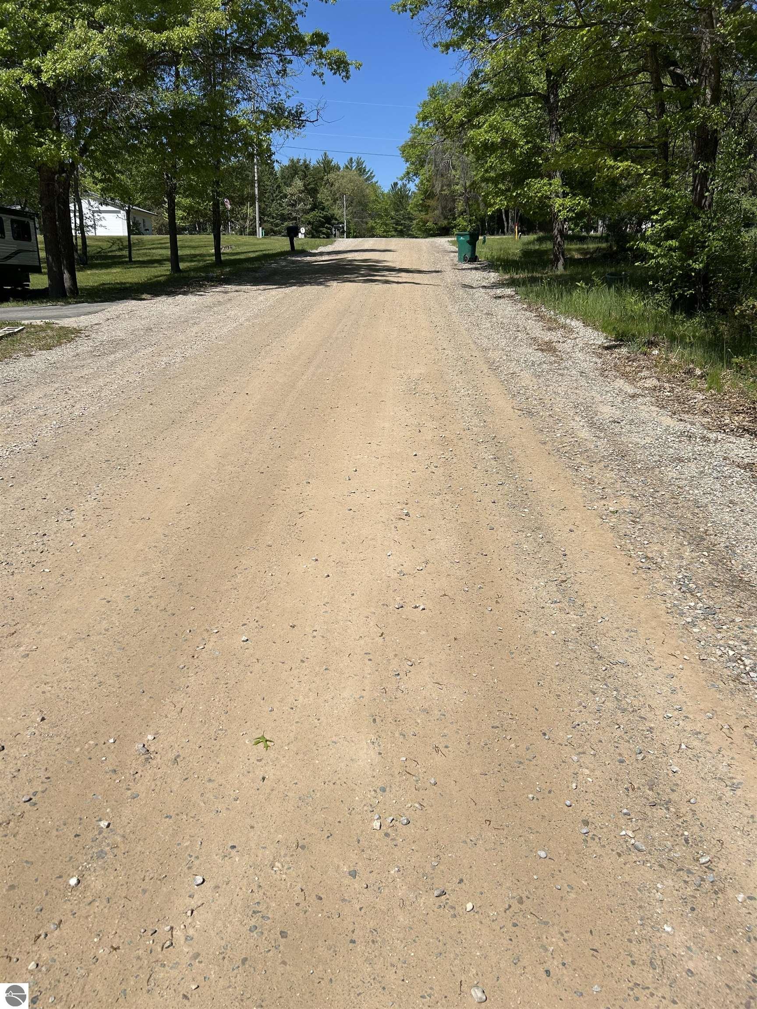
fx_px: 758
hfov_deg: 53.1
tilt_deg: -18.3
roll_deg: -0.3
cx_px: 378
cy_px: 504
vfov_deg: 67.3
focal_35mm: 26
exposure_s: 1/6579
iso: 50
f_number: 1.5
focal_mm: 5.7
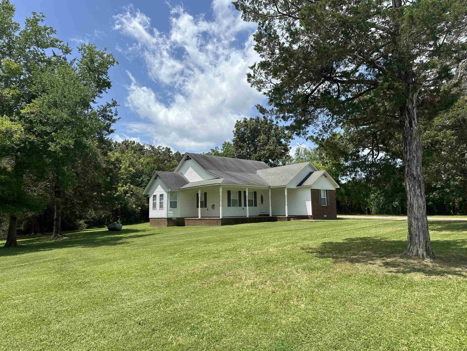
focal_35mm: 24
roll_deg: +1.2
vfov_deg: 56.8
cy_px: 176
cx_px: 234
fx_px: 324
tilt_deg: +7.9
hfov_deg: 71.6
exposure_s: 1/4762
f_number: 1.78
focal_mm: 6.86
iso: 80
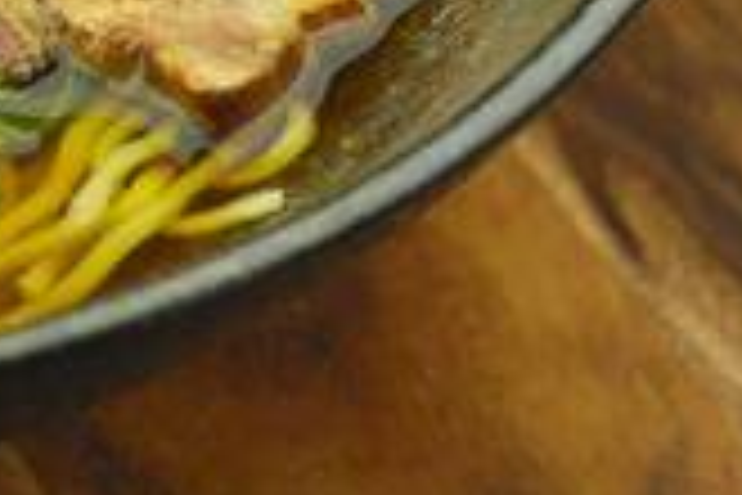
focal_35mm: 507
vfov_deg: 2.7
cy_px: -261
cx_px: -609
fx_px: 10449
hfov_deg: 4.0
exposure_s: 1/200
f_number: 5.6
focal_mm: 85
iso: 400
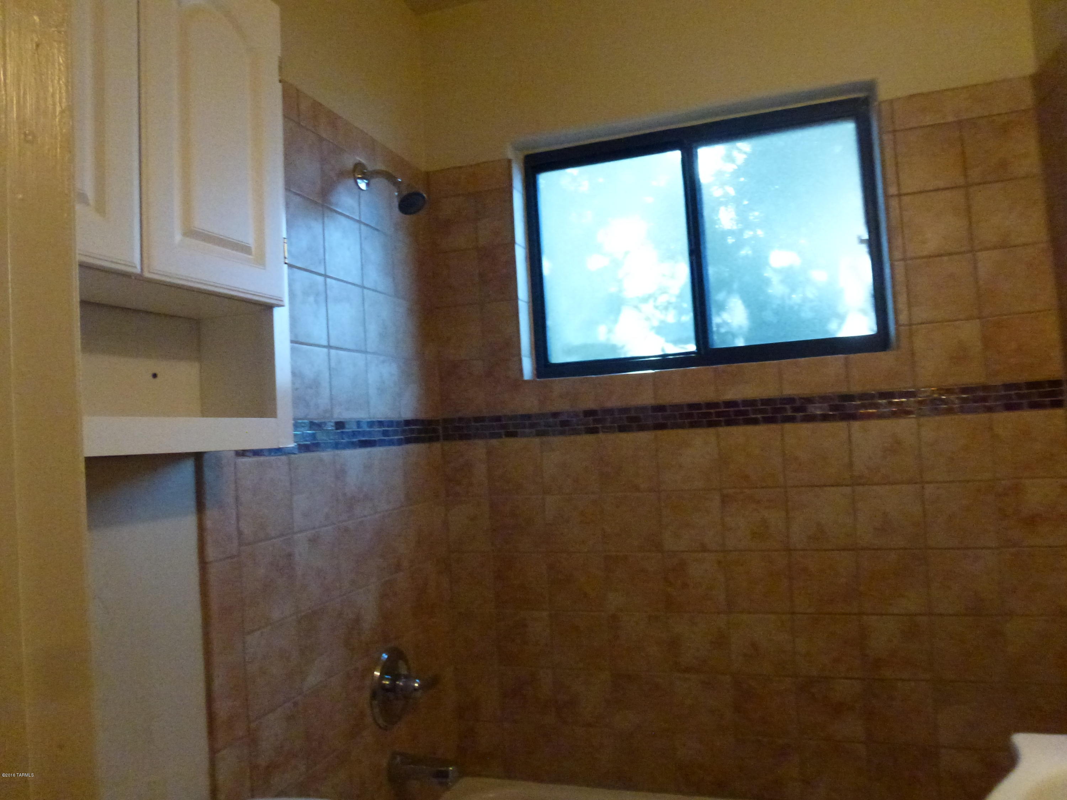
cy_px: 400
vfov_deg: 56.8
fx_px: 740
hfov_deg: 71.6
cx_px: 534
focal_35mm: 24
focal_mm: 4.3
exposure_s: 1/160
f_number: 3.3
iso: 800
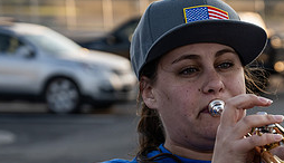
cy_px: 197
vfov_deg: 6.4
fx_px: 1461
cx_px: 344
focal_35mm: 193
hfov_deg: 10.9
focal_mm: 70
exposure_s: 1/250
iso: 125
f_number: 4
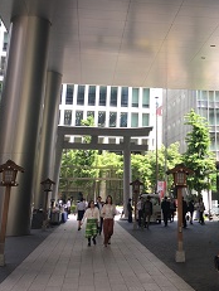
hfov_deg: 28.9
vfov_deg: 36.9
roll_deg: -1.0
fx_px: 421
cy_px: 61
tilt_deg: +18.9
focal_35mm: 50
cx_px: 156
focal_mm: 4.15
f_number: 2.2
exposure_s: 1/169
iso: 25
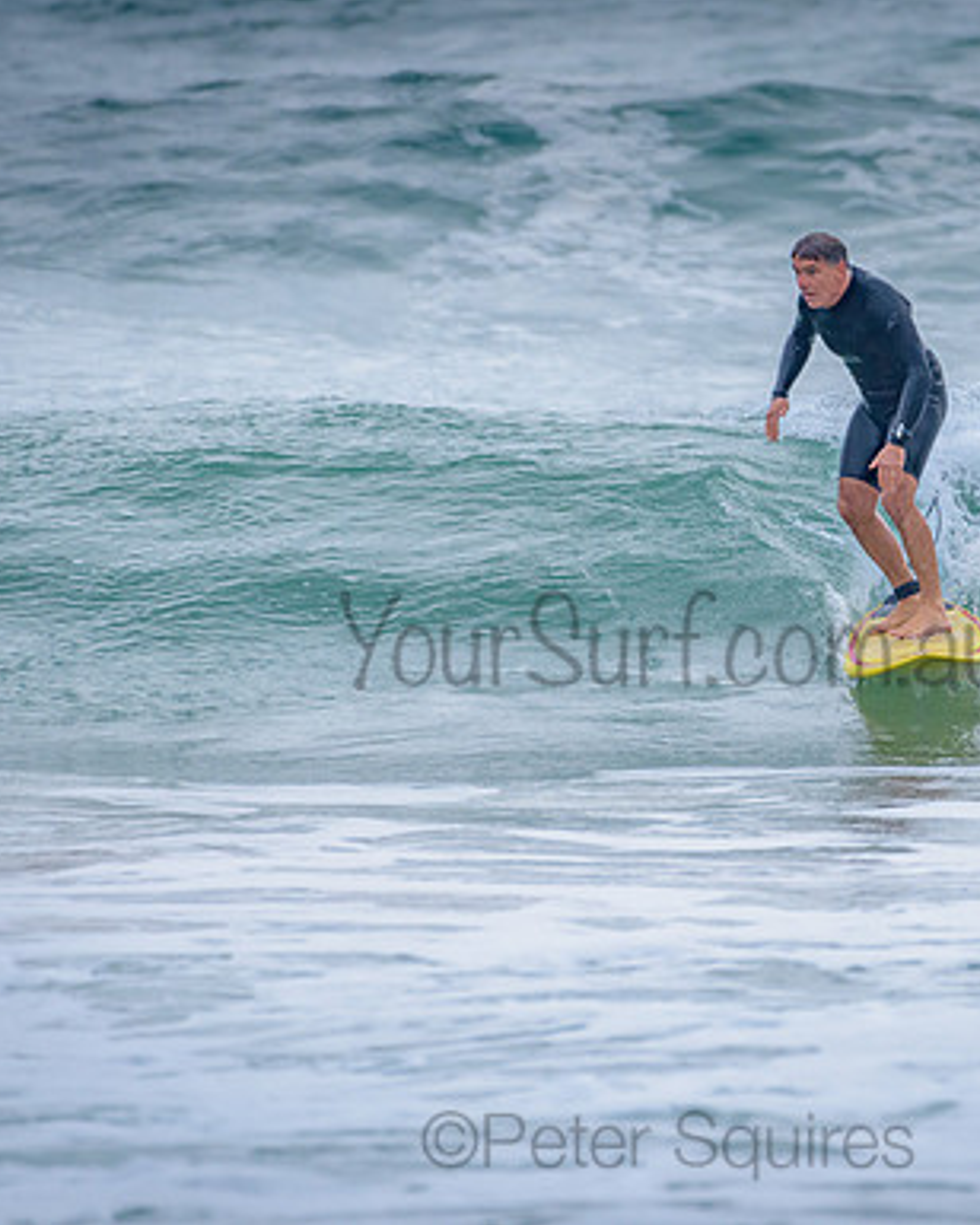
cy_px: 473
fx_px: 31433
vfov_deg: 2.2
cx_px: 877
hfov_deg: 1.8
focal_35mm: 867
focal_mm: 500
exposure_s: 1/2000
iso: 800
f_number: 6.3
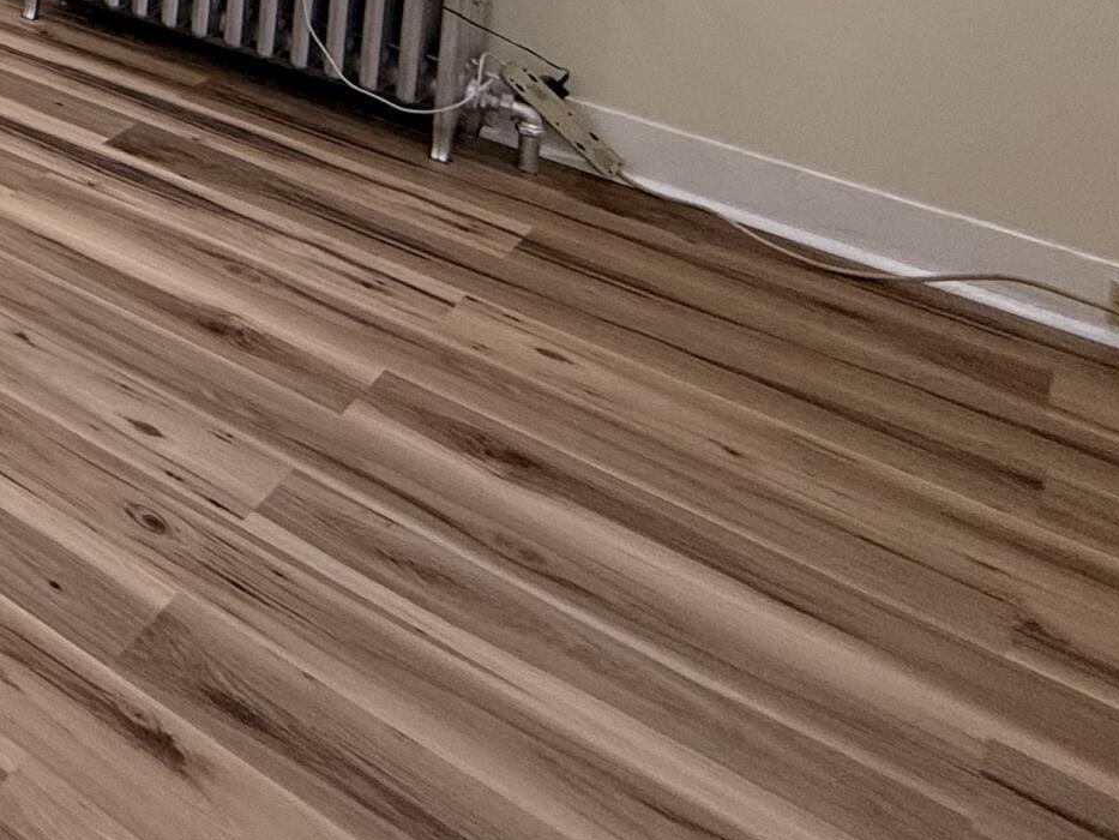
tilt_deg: -3.4
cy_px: -427
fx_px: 1455
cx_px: -619
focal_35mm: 45
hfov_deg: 27.0
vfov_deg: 24.7
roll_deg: -1.8
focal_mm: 2.22
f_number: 2.2
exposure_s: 1/99
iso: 125
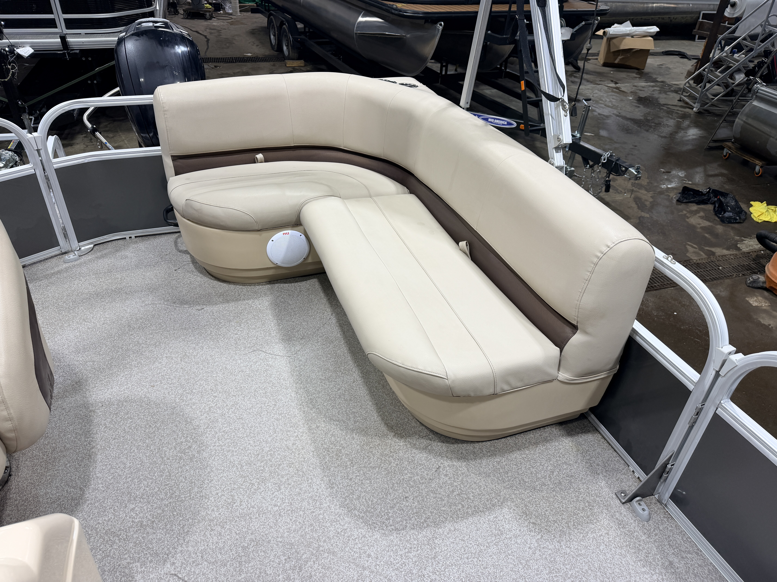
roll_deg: -2.7
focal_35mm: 24
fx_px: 539
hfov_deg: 71.6
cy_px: 291
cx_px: 388
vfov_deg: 56.8
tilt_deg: -33.0
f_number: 1.78
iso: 80
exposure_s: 1/120
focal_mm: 6.76
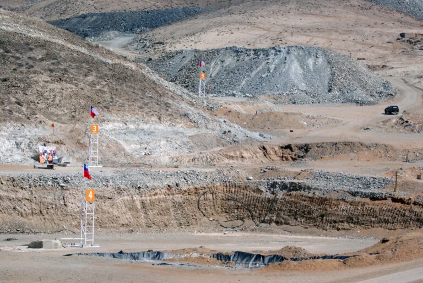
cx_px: 212
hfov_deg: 16.1
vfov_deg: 10.8
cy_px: 142
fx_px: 1500
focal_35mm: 128
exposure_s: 1/200
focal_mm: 85
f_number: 10
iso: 100
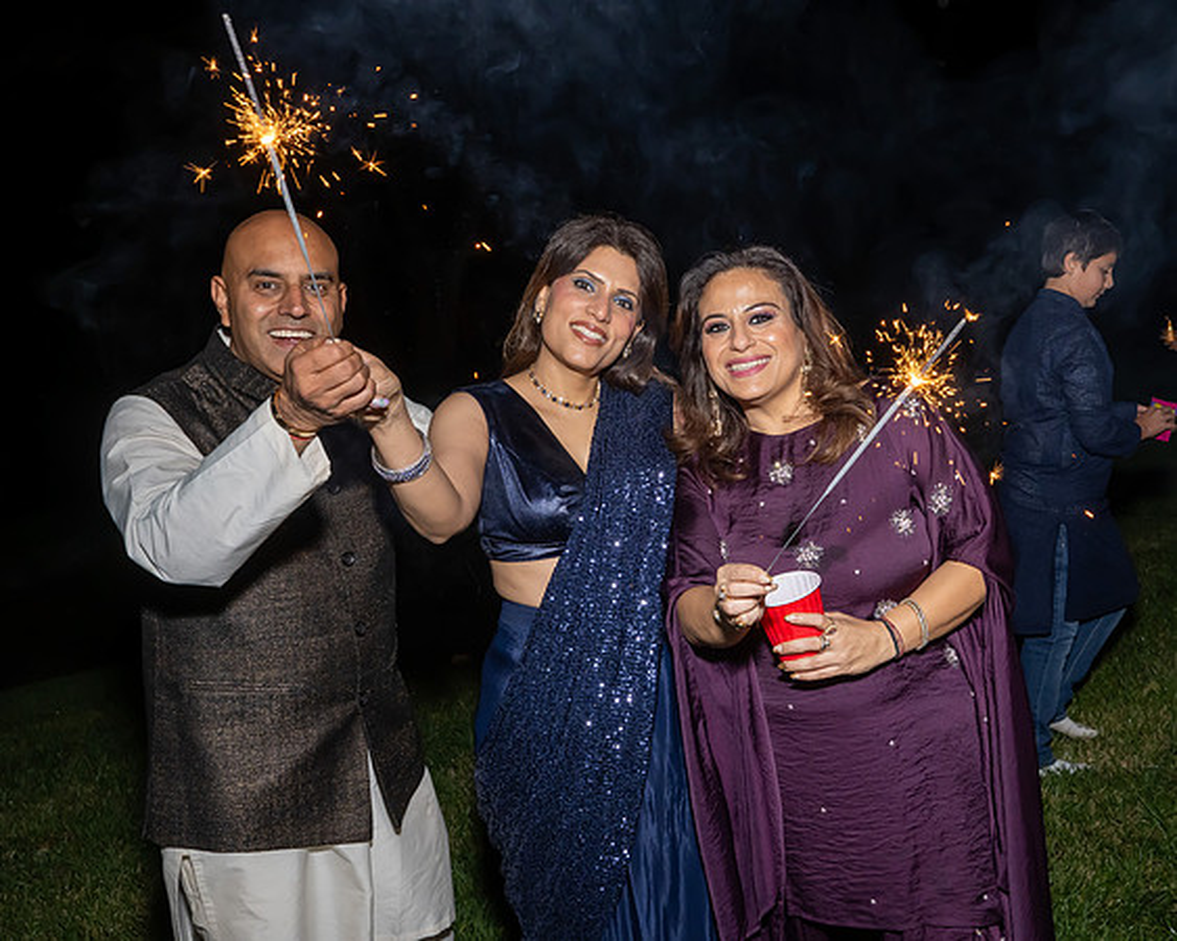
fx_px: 1111
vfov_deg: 45.9
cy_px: 476
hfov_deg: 55.6
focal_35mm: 32
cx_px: 668
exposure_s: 1/250
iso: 640
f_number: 8
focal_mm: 19
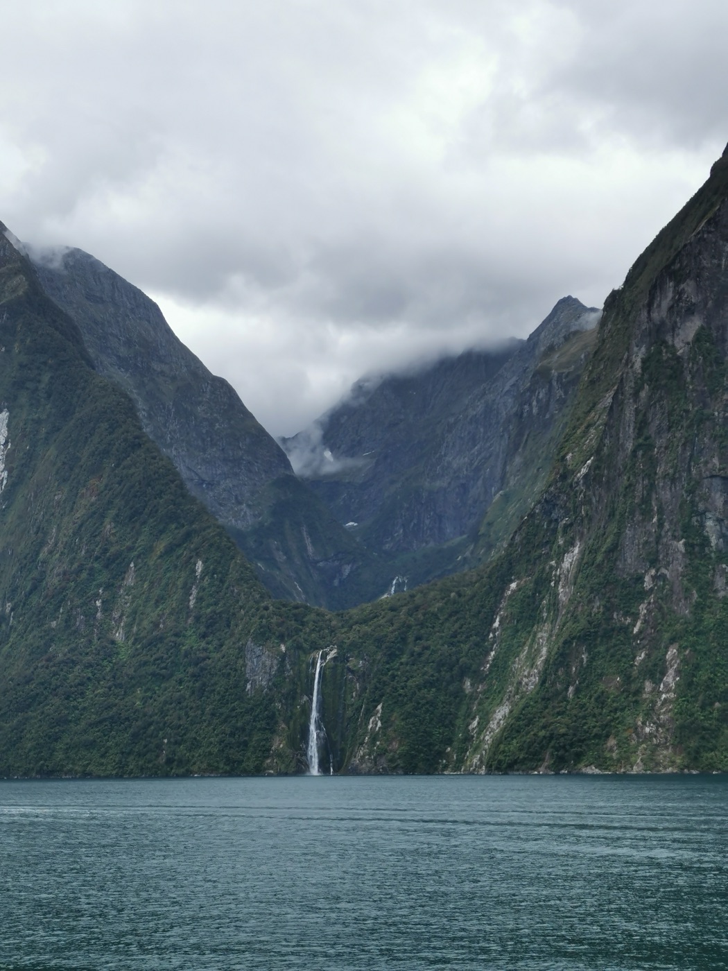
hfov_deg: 29.1
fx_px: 1402
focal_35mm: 50
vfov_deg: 38.2
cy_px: 486
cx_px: 364
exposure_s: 1/2381
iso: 50
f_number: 1.8
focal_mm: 5.58
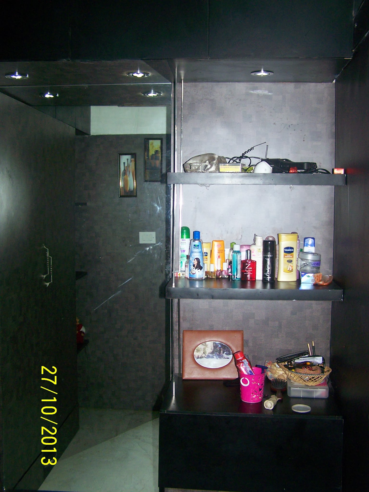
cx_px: 184
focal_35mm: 38
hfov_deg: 37.7
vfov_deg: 49.0
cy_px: 246
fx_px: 540
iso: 160
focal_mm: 6.3
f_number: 2.8
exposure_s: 1/60
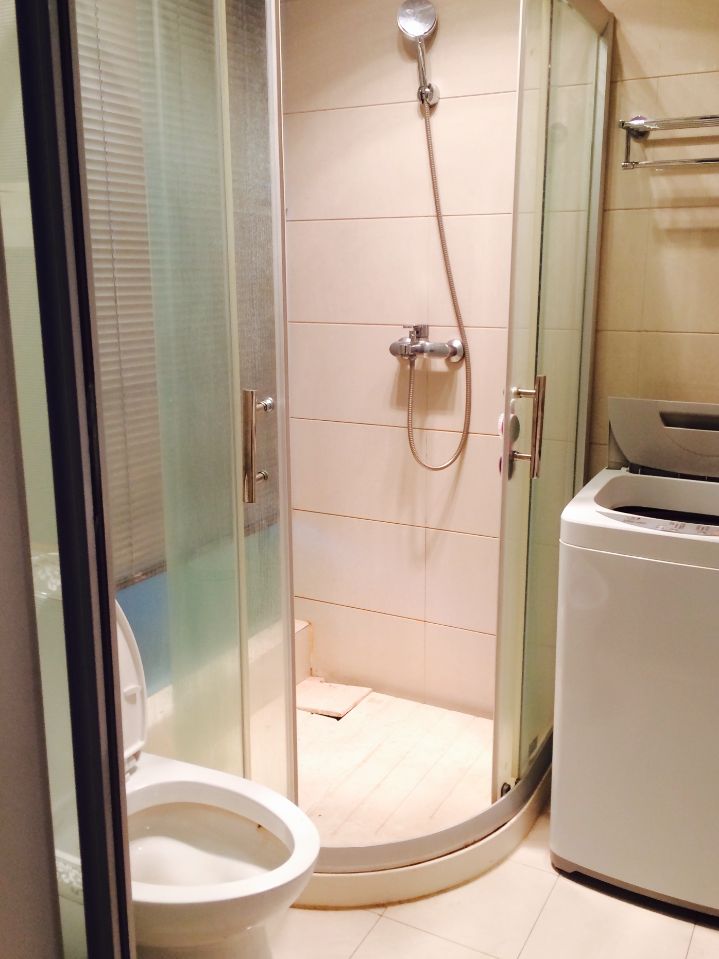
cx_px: 385
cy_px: 465
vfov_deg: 55.3
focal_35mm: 33
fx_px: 914
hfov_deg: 42.9
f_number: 2.2
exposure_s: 1/33
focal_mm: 4.12
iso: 40
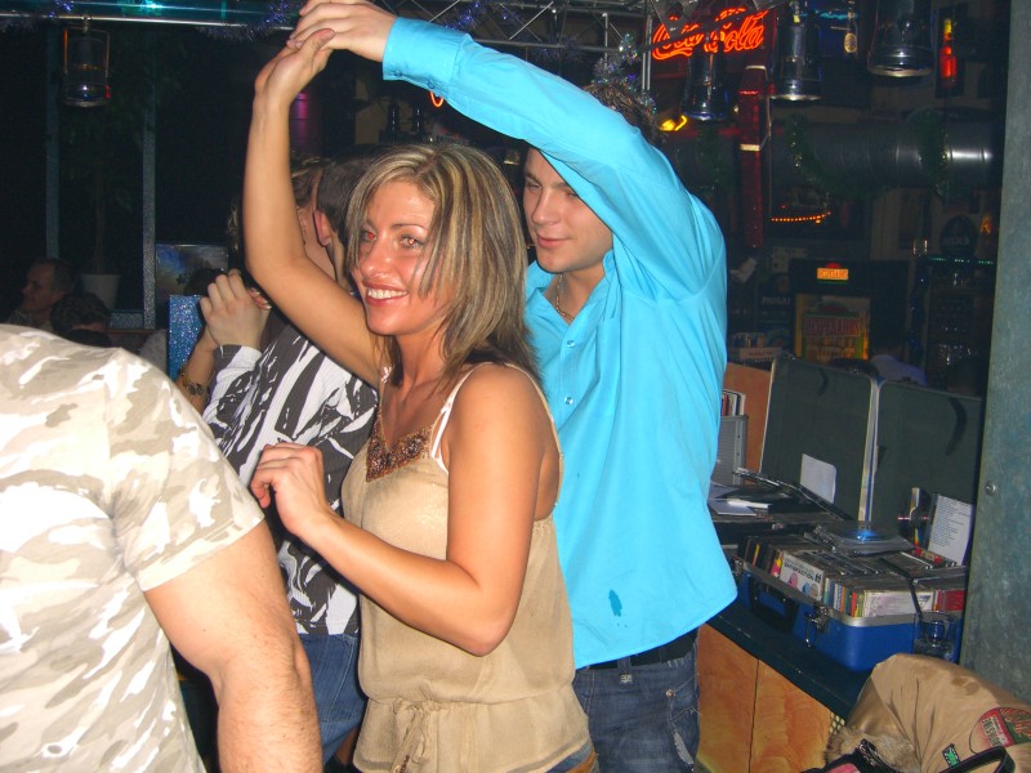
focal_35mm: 38
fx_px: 1132
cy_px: 386
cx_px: 516
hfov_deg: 49.0
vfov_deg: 37.7
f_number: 2.8
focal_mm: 7.9
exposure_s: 1/60
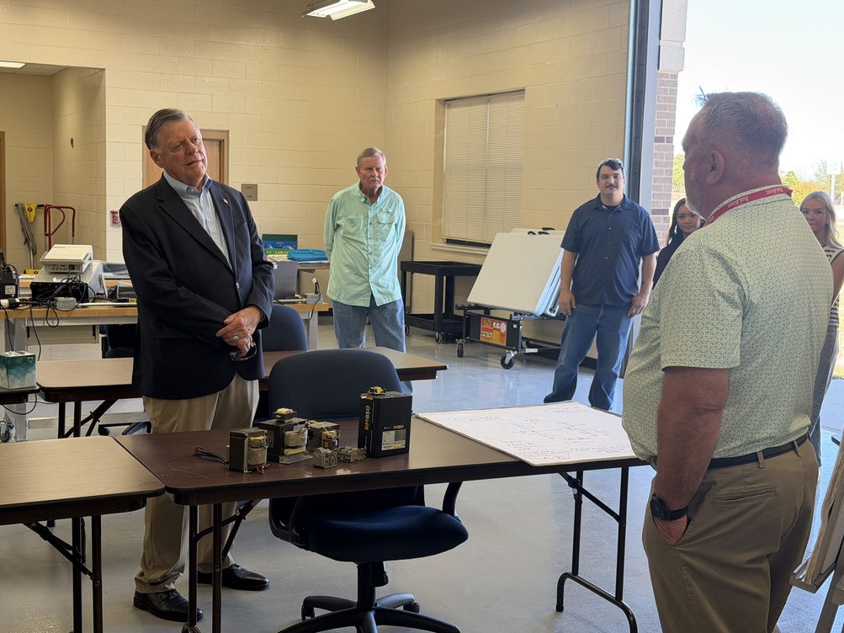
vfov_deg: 29.7
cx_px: 423
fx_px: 1195
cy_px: 311
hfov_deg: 38.9
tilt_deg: -5.7
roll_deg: -1.4
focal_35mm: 49
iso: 50
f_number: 1.78
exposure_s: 1/120
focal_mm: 6.76
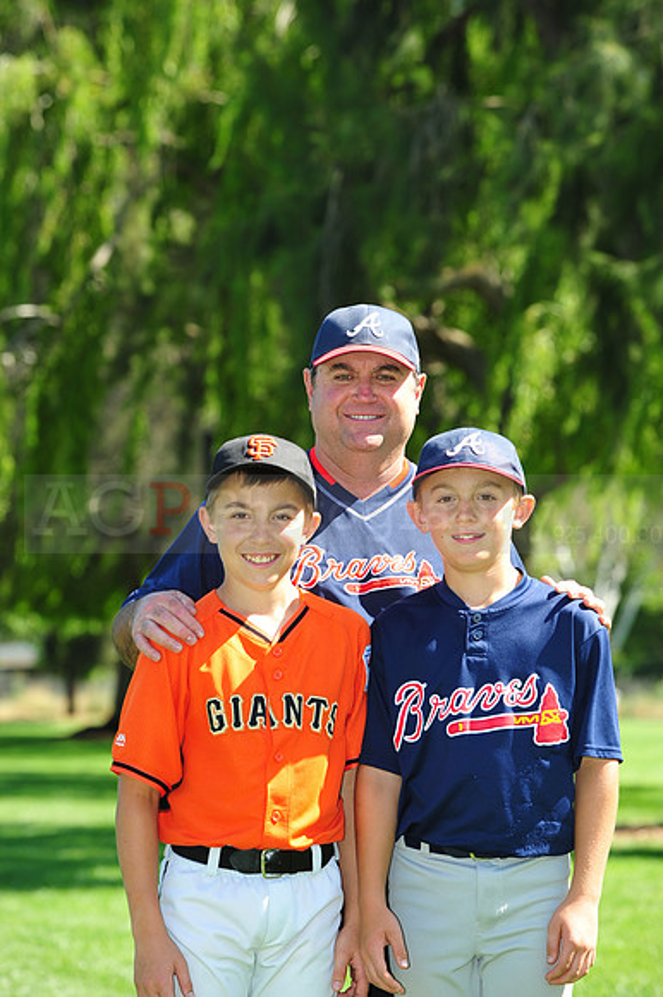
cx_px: 332
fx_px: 4010
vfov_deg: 14.2
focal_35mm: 145
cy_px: 498
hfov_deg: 9.5
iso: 200
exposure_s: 1/200
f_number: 7.1
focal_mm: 145
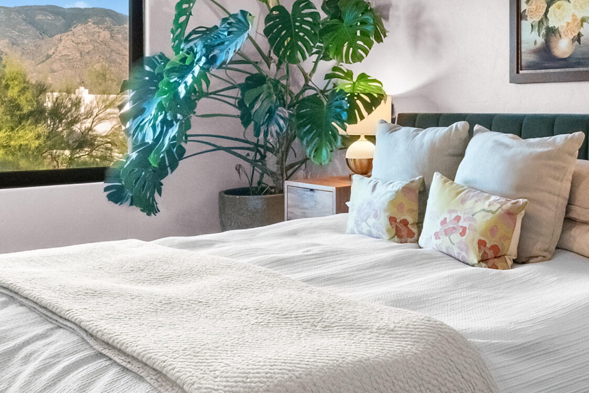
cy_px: 93
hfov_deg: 47.1
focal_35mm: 40
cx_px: 421
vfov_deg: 32.7
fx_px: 654
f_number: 13
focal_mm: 10
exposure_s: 1/10
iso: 1600
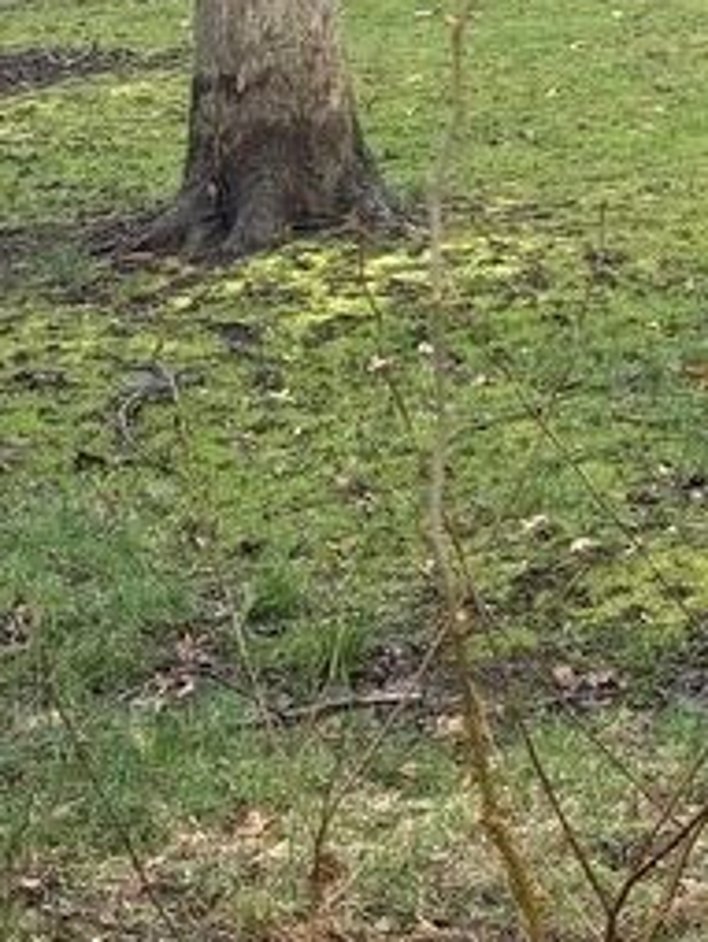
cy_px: -119
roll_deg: +2.0
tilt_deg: -4.8
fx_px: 4111
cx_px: 1127
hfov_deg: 9.5
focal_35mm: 151
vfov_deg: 12.8
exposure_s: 1/243
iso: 80
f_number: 1.78
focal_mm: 6.76
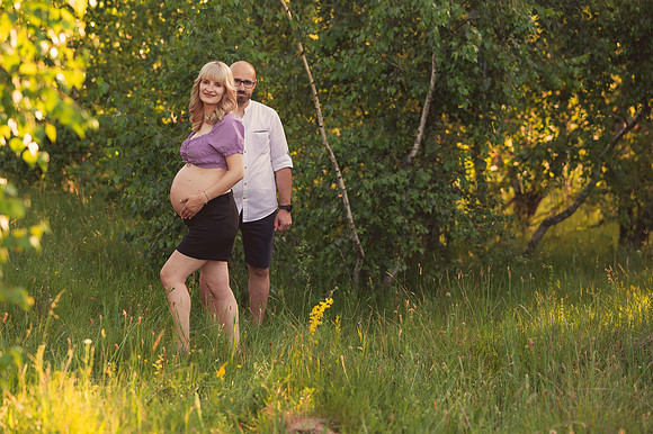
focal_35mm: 95
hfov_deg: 21.6
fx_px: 1715
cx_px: 290
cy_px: 242
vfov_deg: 14.4
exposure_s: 1/800
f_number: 2.5
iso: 400
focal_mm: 85
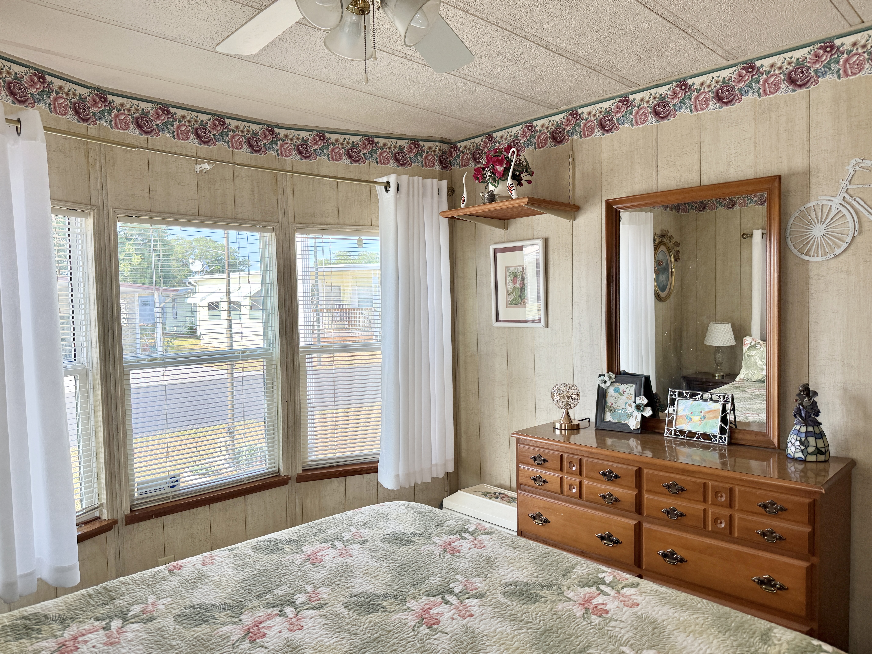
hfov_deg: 71.6
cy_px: 327
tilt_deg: -2.6
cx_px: 436
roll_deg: +0.4
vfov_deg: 56.8
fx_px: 605
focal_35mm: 24
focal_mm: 6.76
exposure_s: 1/252
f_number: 1.78
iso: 100
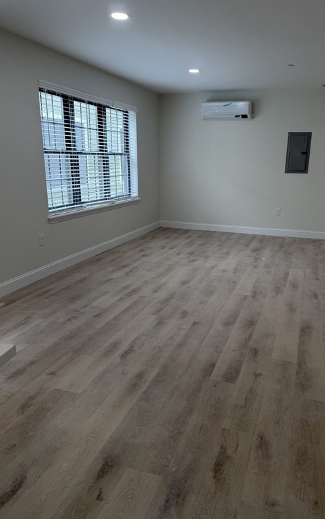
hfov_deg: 47.4
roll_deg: -0.5
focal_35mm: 26
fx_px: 368
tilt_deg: -13.7
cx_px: 195
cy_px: 264
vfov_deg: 70.4
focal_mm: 6.76
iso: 100
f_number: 1.78
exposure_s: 1/121
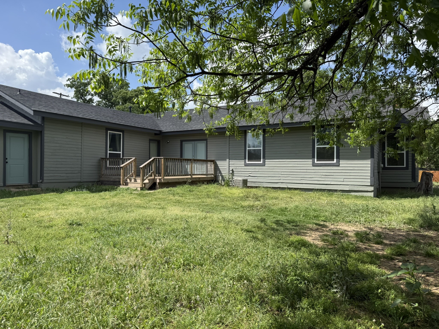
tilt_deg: +0.9
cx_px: 220
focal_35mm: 24
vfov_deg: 56.8
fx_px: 304
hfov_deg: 71.6
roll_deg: -0.3
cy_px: 164
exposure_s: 1/3279
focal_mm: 6.76
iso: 80
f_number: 1.78
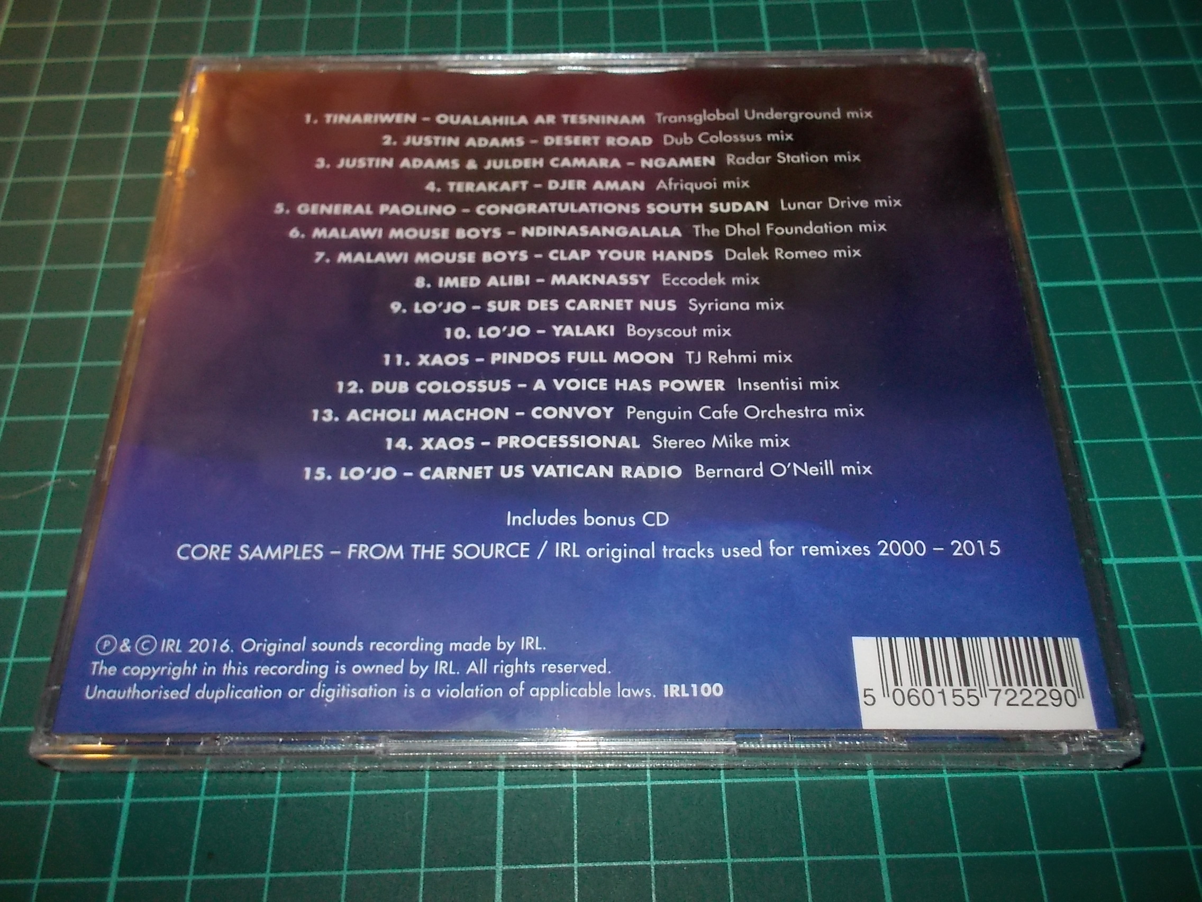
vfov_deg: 48.2
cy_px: 451
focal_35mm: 29
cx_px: 601
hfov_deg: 61.7
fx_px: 1007
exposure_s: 1/30
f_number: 3.3
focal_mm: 4.1
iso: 200
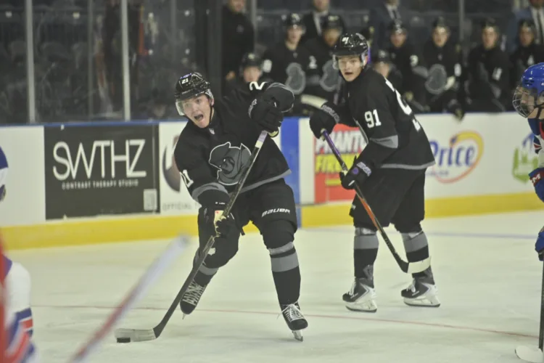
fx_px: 2871
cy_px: 182
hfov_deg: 10.8
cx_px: 272
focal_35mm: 190
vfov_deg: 7.2
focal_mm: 190
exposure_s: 1/1250
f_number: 3.5
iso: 2500
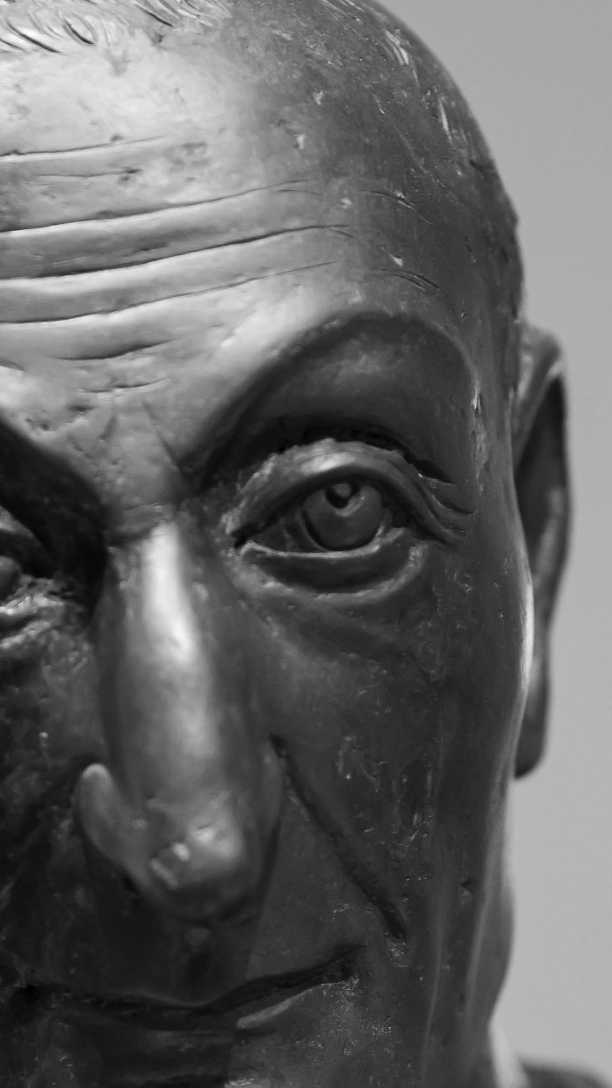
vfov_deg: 12.4
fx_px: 4990
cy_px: 816
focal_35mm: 173
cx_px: 388
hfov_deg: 7.0
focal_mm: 50
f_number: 1.8
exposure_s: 1/50
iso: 1400
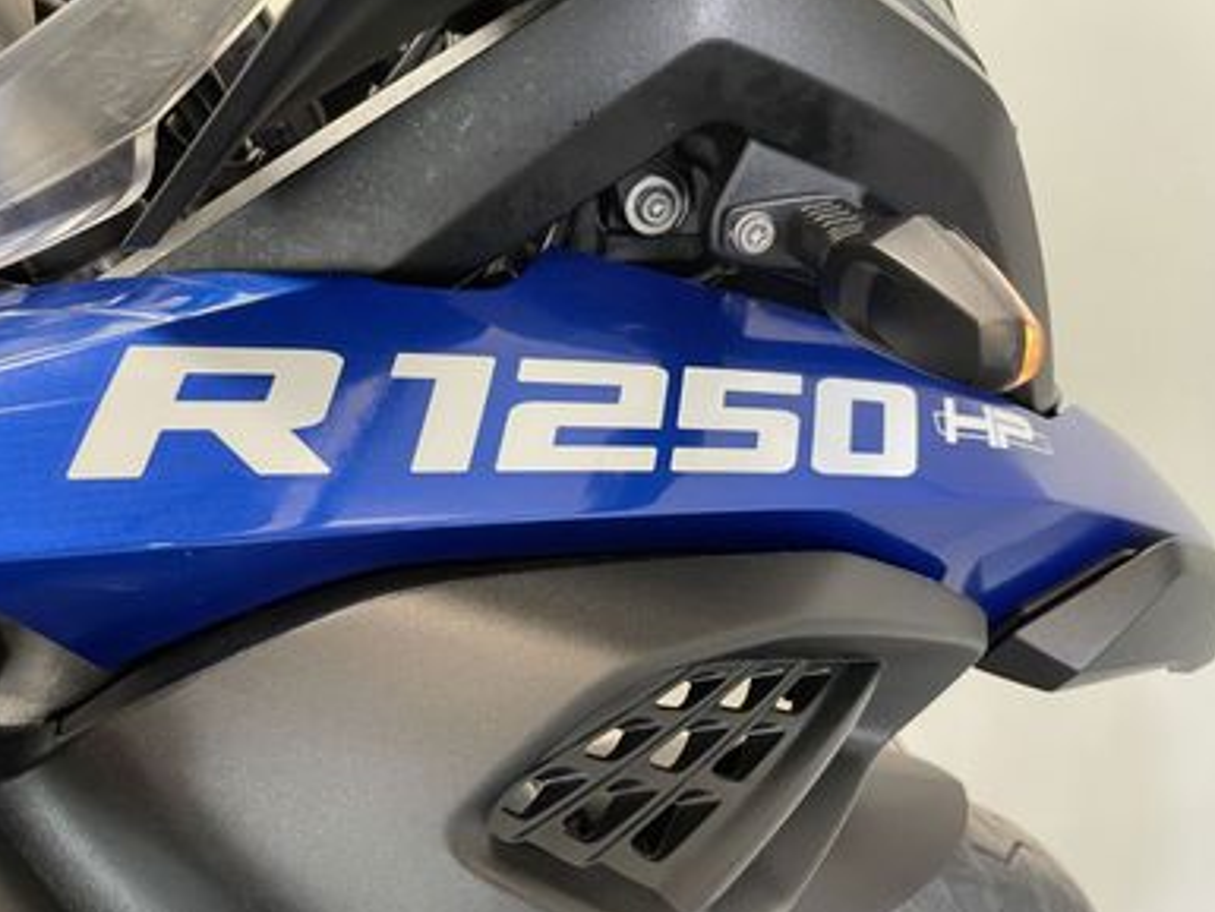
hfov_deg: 65.3
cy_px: 448
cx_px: 600
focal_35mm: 27
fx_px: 948
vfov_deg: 51.4
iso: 320
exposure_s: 1/56
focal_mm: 4.2
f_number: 1.6
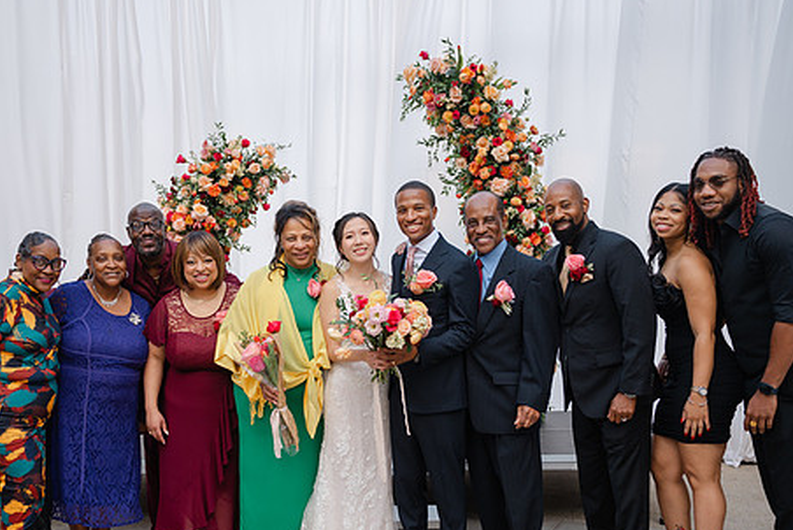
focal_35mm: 38
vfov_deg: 34.9
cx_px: 370
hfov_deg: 50.6
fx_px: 838
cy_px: 328
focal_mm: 28
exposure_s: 1/125
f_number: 4
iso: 100
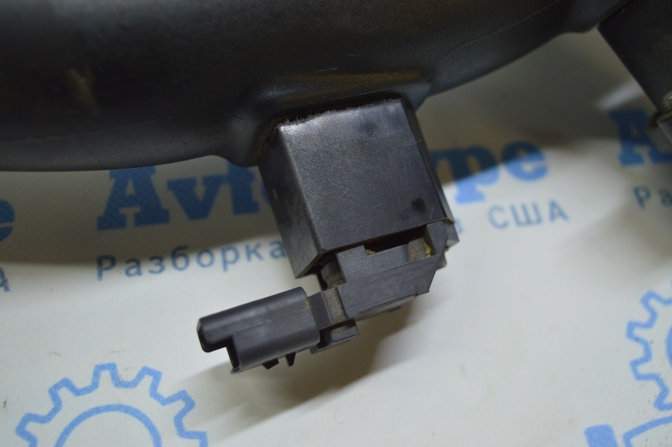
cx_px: 336
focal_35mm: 40
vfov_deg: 33.0
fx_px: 755
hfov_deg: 48.0
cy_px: 224
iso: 400
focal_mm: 27
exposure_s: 1/60
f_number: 4
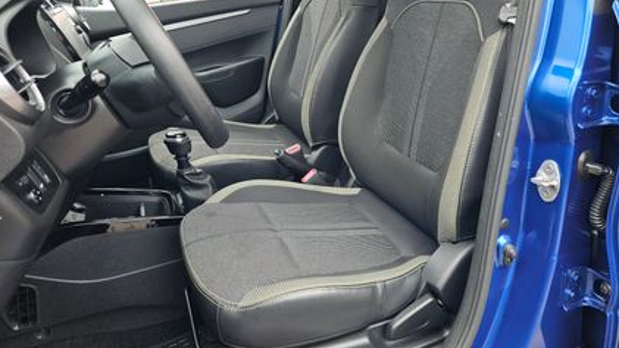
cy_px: 90
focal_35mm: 28
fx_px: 460
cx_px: 340
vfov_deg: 40.4
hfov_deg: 67.7
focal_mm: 5.4
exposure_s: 1/120
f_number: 1.8
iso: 200
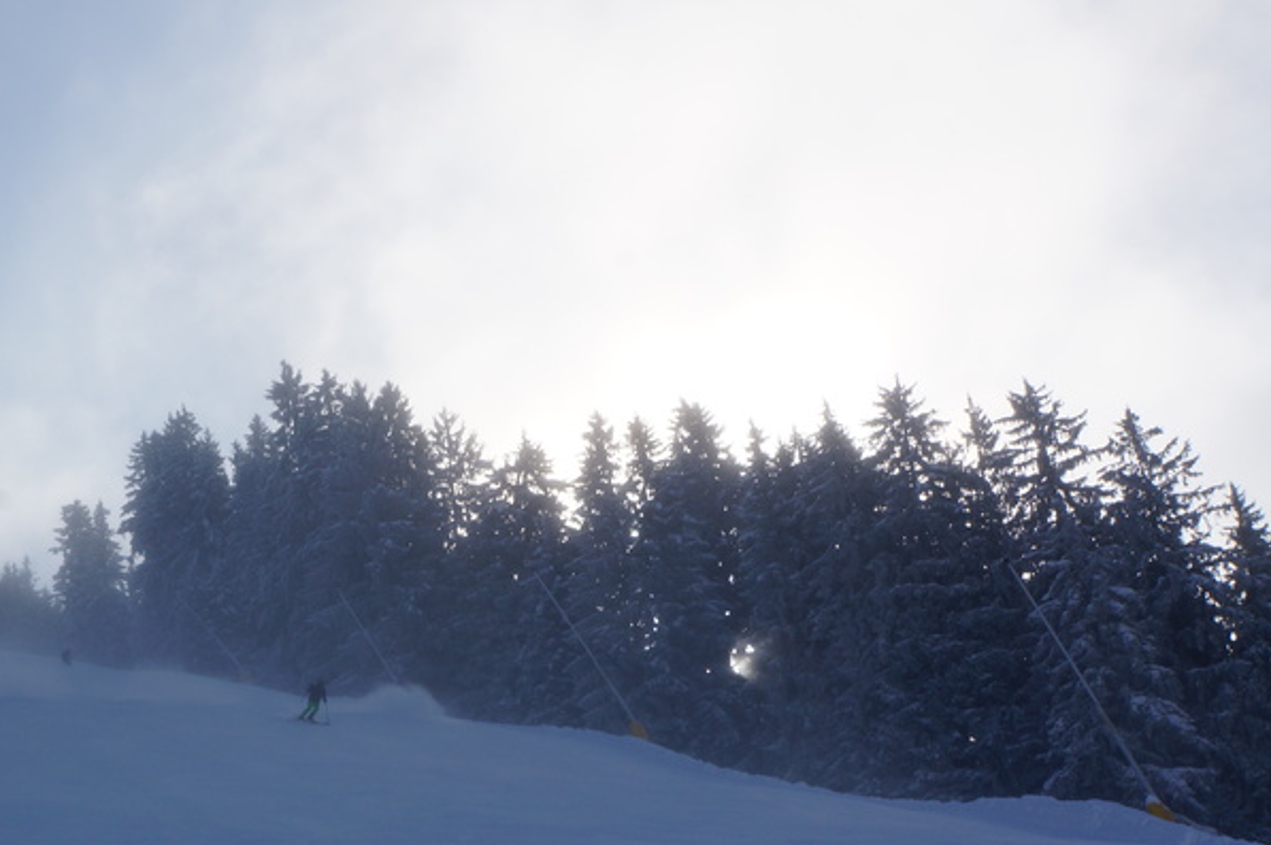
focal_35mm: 85
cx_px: 194
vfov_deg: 15.9
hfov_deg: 23.4
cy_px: 705
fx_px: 3002
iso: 100
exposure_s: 1/200
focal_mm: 33.1
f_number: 16
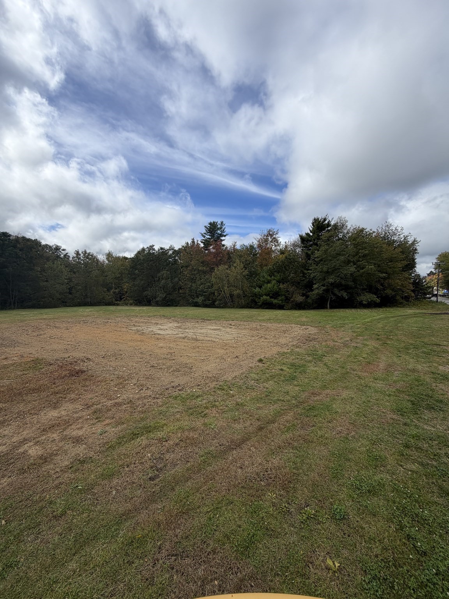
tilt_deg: -0.7
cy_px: 300
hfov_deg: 85.7
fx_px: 242
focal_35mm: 14
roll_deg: -0.2
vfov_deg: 102.1
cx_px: 224
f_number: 2.2
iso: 20
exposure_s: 1/1259
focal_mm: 2.22
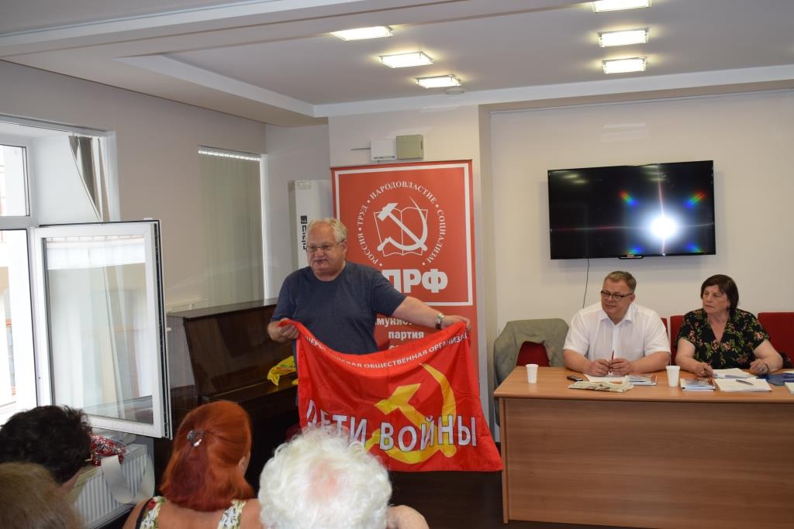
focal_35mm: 36
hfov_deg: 53.1
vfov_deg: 36.9
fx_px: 794
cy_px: 264
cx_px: 397
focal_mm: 24
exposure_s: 1/100
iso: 800
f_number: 5
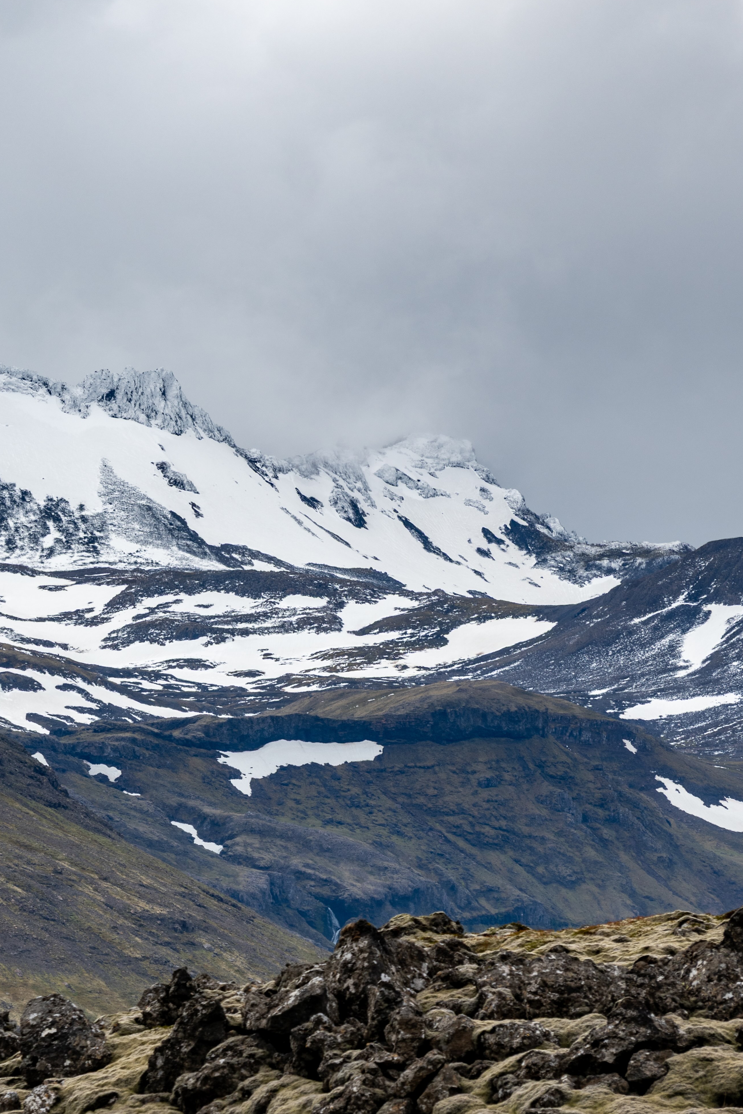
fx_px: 11823
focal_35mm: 382
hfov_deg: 3.6
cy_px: 881
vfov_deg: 5.4
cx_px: 164
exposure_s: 1/250
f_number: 9
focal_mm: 180
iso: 64
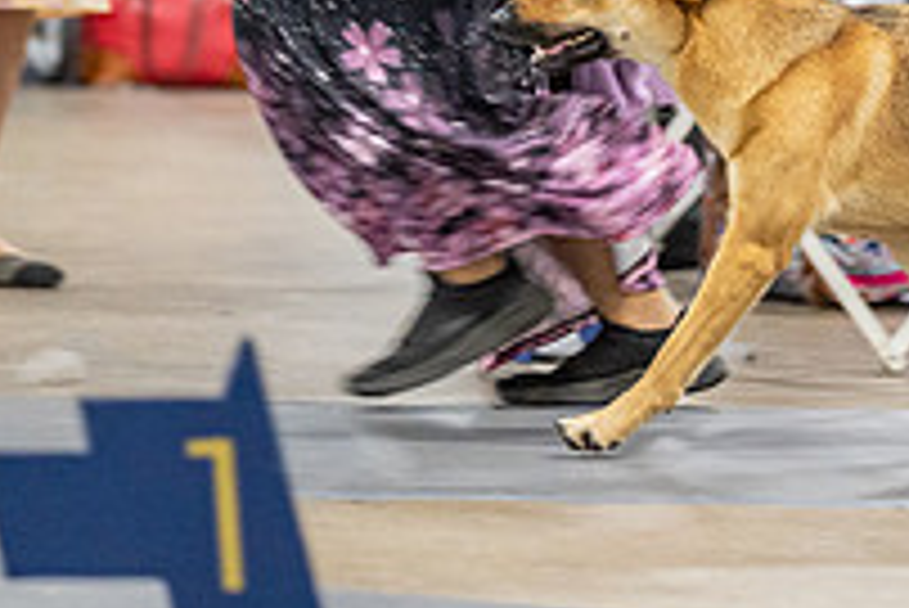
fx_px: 11193
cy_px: -191
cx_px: 576
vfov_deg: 3.1
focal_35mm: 443
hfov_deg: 4.6
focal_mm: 154
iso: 3200
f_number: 2.8
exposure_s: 1/200
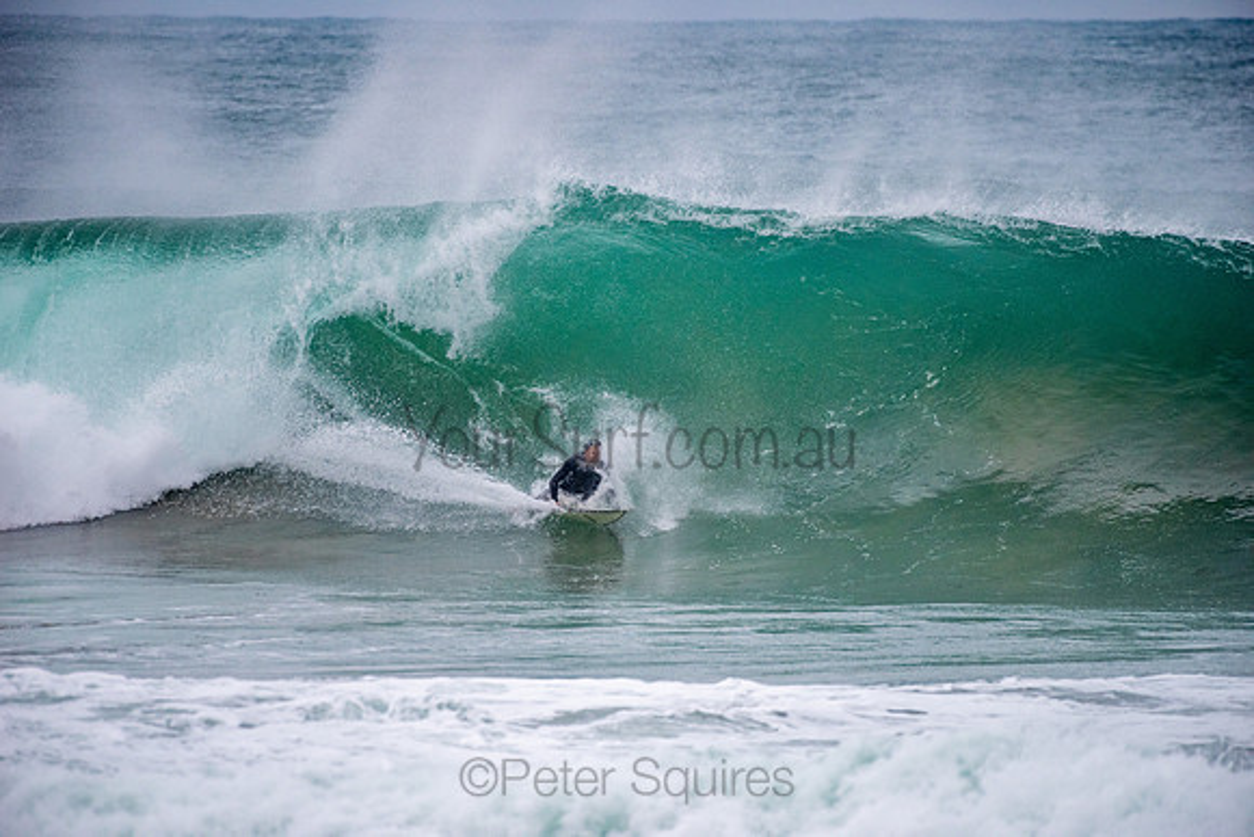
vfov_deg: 2.8
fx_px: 17420
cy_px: 418
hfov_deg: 4.1
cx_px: 627
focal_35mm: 500
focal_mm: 500
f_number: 5.6
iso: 800
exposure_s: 1/1250
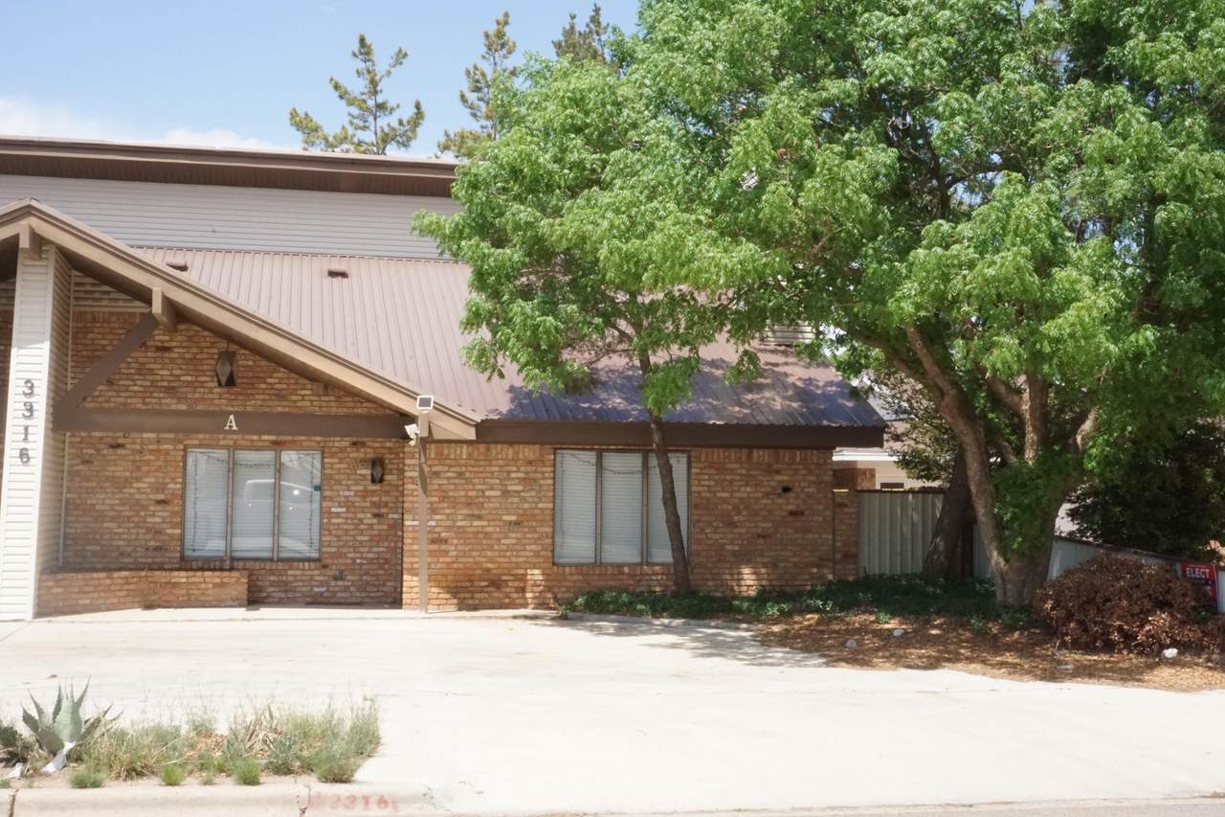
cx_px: 612
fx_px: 1531
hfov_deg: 43.6
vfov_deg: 29.9
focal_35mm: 45
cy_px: 408
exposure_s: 1/160
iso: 1600
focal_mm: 30
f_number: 32
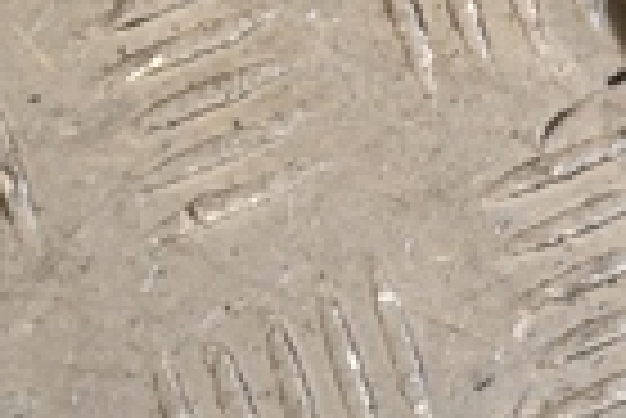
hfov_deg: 4.2
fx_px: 8407
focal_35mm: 483
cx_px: 1207
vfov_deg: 2.8
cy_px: -238
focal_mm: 70
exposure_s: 1/200
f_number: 7.1
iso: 800
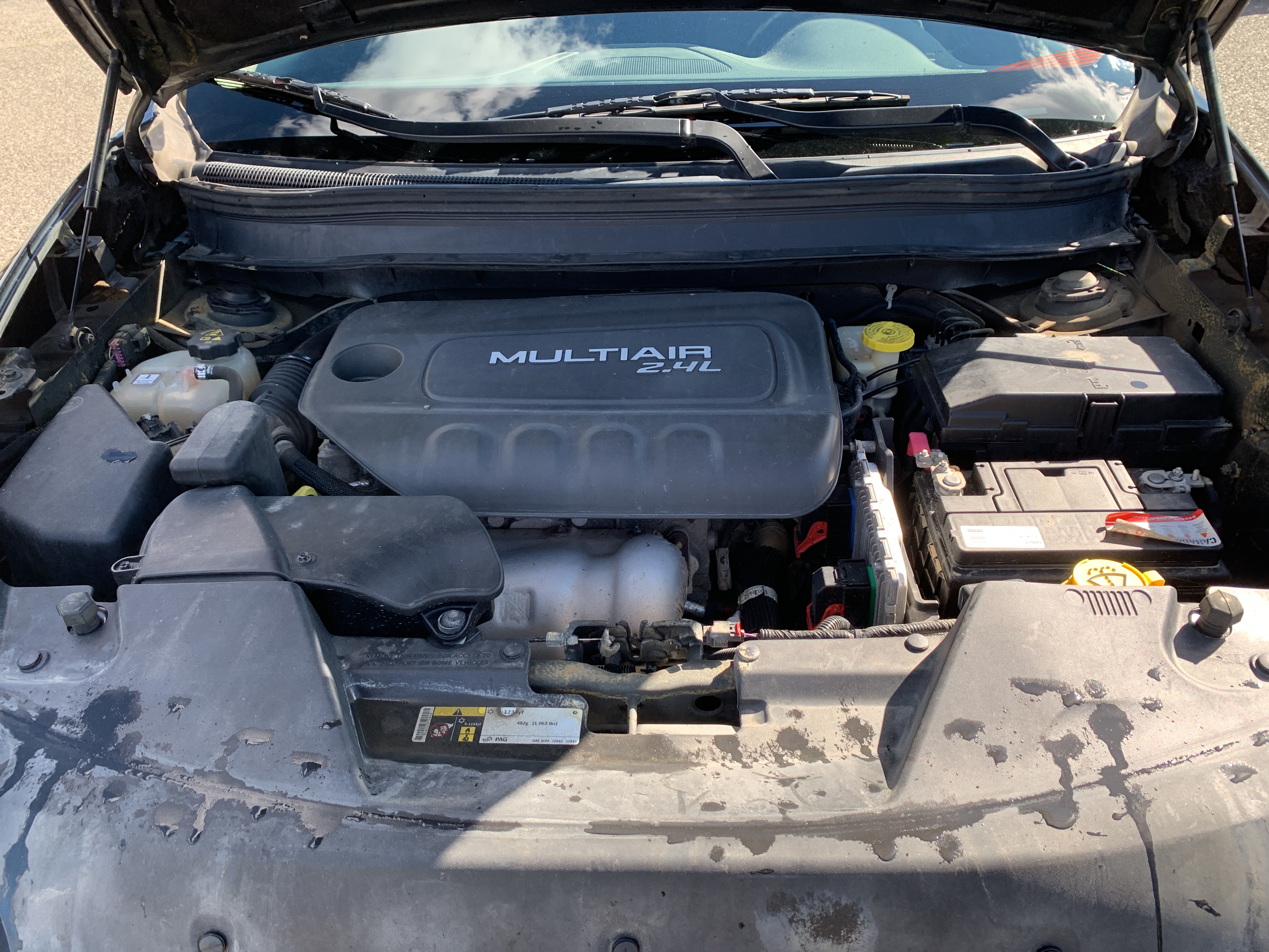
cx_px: 634
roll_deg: +1.5
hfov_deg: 67.3
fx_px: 953
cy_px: 476
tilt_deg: -34.6
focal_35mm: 26
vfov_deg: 53.1
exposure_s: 1/245
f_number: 1.8
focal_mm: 4.25
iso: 25
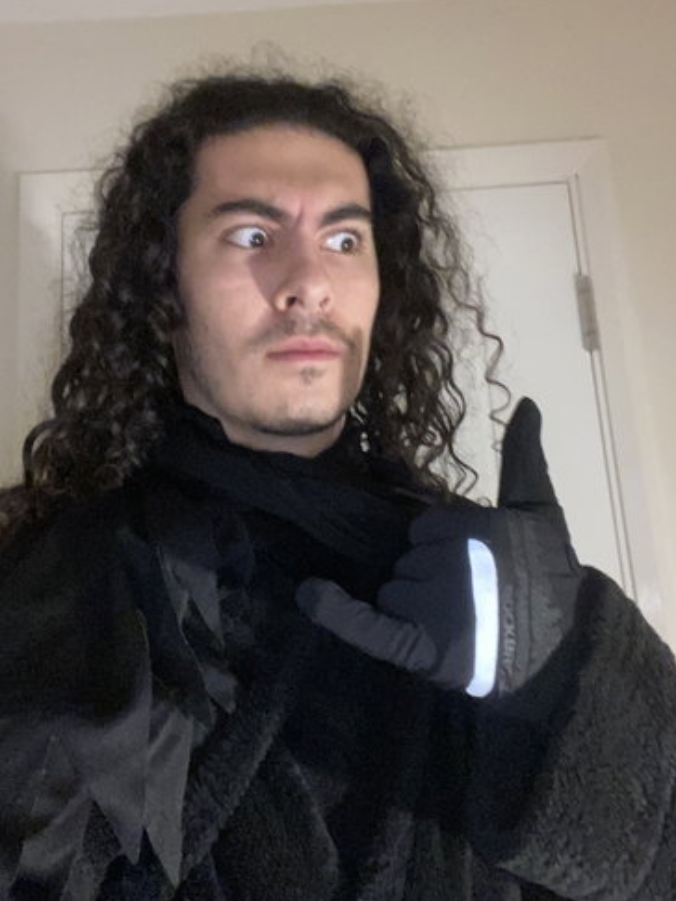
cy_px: 410
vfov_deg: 55.3
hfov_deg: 42.9
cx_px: 312
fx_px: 859
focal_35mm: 33
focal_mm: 2.71
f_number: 2.2
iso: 500
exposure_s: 1/27
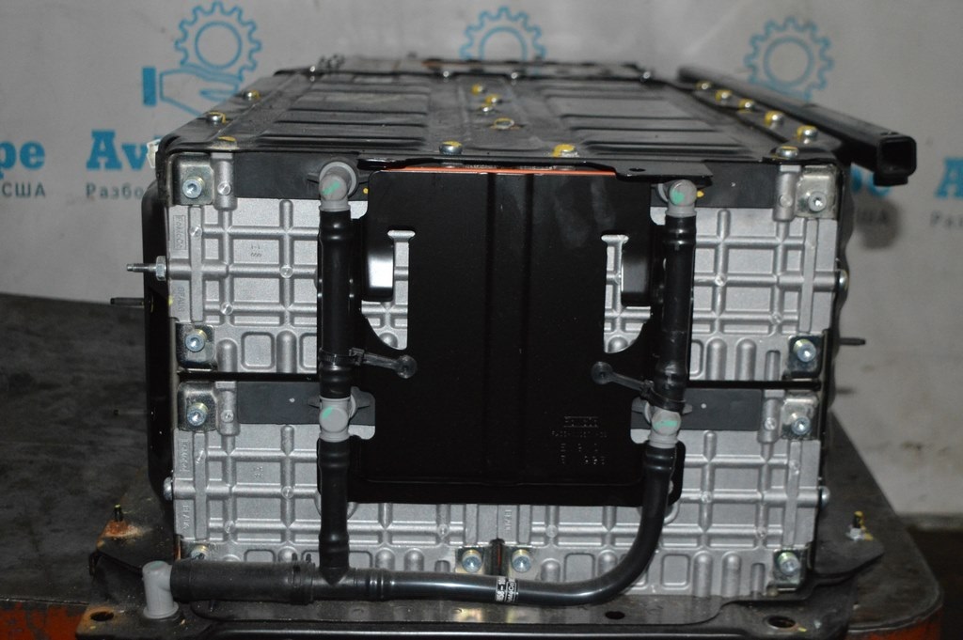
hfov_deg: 35.1
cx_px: 482
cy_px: 320
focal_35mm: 57
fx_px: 1523
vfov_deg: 23.7
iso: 3200
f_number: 4.8
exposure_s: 1/60
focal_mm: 38
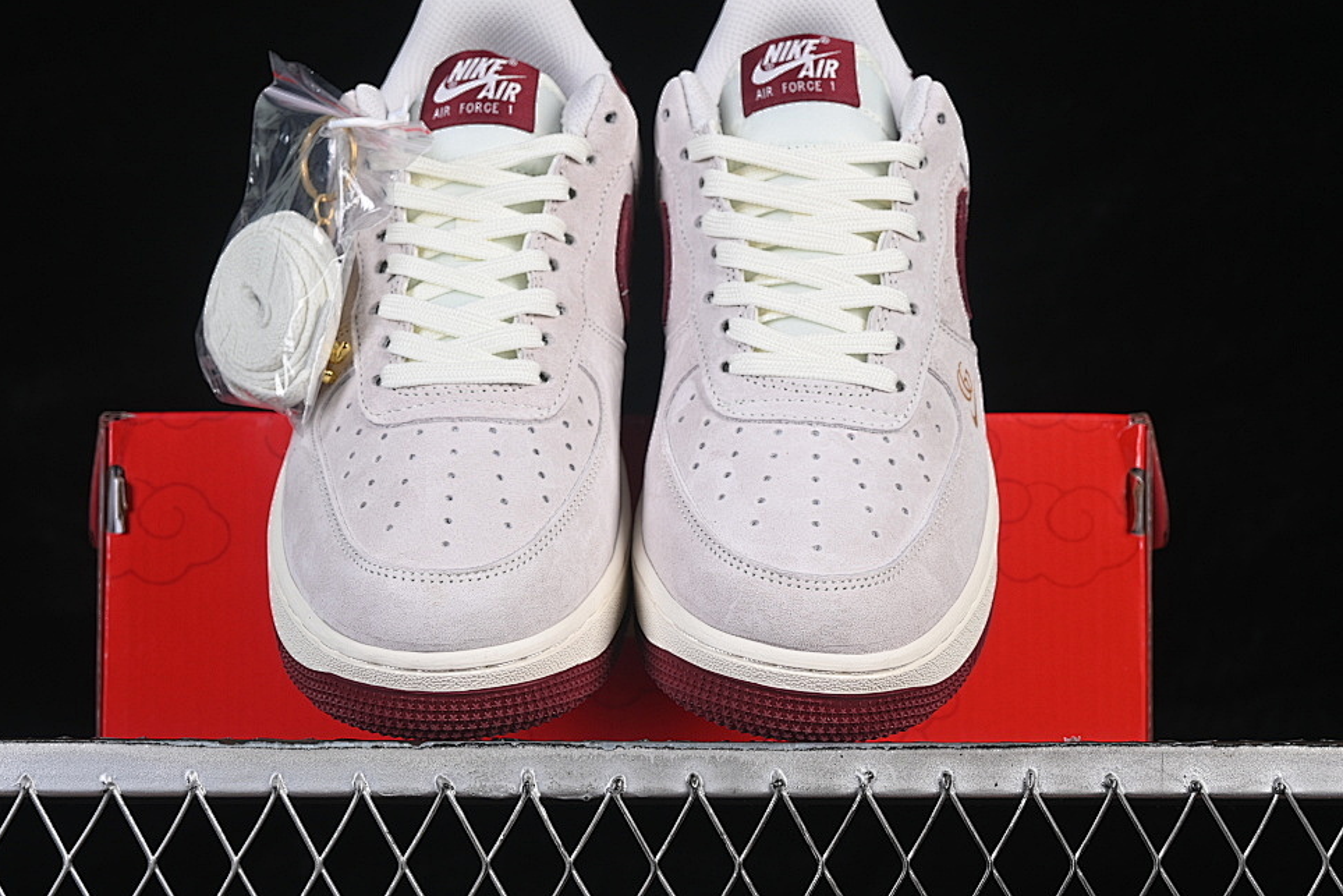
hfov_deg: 24.2
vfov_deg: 16.3
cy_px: 431
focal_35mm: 84
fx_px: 3134
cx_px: 627
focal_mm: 50
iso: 160
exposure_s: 1/80
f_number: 8
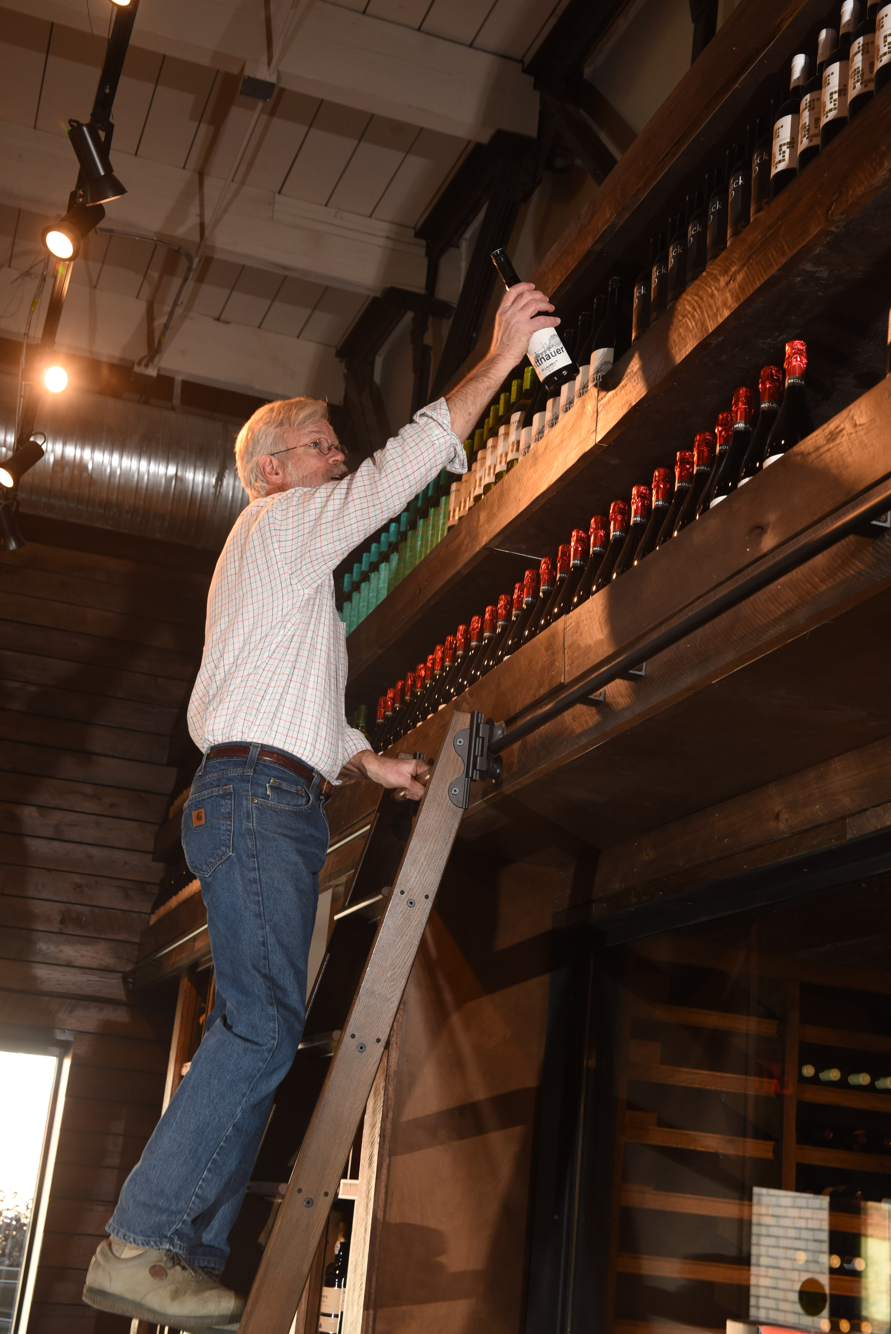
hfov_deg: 29.3
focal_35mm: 46
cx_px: 446
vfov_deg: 42.7
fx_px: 1706
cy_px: 667
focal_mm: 46
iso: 800
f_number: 6.3
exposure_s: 1/100
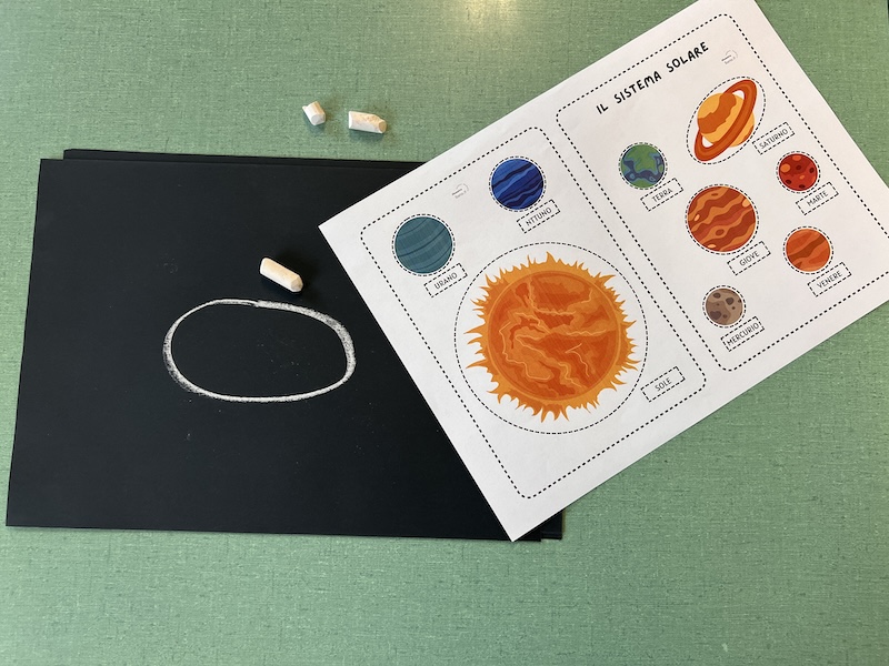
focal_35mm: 26
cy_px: 333
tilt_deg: -83.6
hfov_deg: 67.3
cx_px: 444
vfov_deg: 53.1
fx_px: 668
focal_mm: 5.7
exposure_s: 1/100
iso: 80
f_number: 1.5
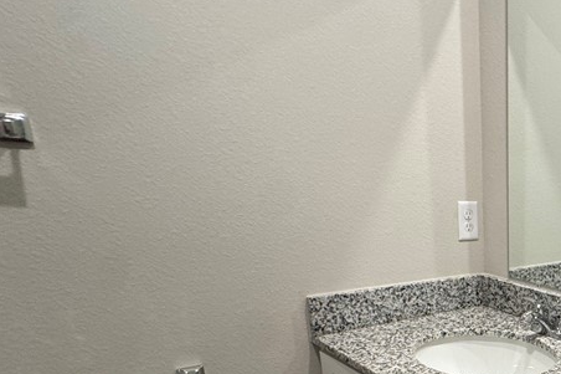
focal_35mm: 33
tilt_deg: -21.9
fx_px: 514
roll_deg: -2.9
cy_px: 350
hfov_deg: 45.6
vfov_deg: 36.9
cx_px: 592
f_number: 2.2
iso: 160
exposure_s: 1/60
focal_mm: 2.22
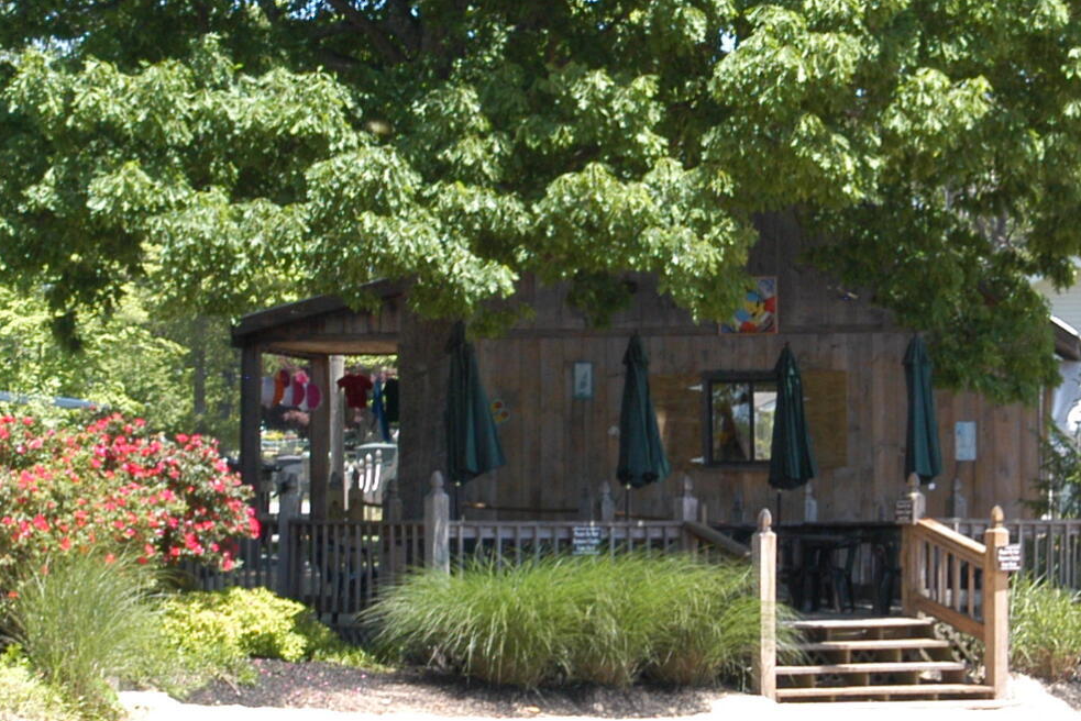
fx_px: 3844
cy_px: 347
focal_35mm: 128
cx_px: 761
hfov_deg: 16.0
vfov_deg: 10.7
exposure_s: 1/200
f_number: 7.1
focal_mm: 28
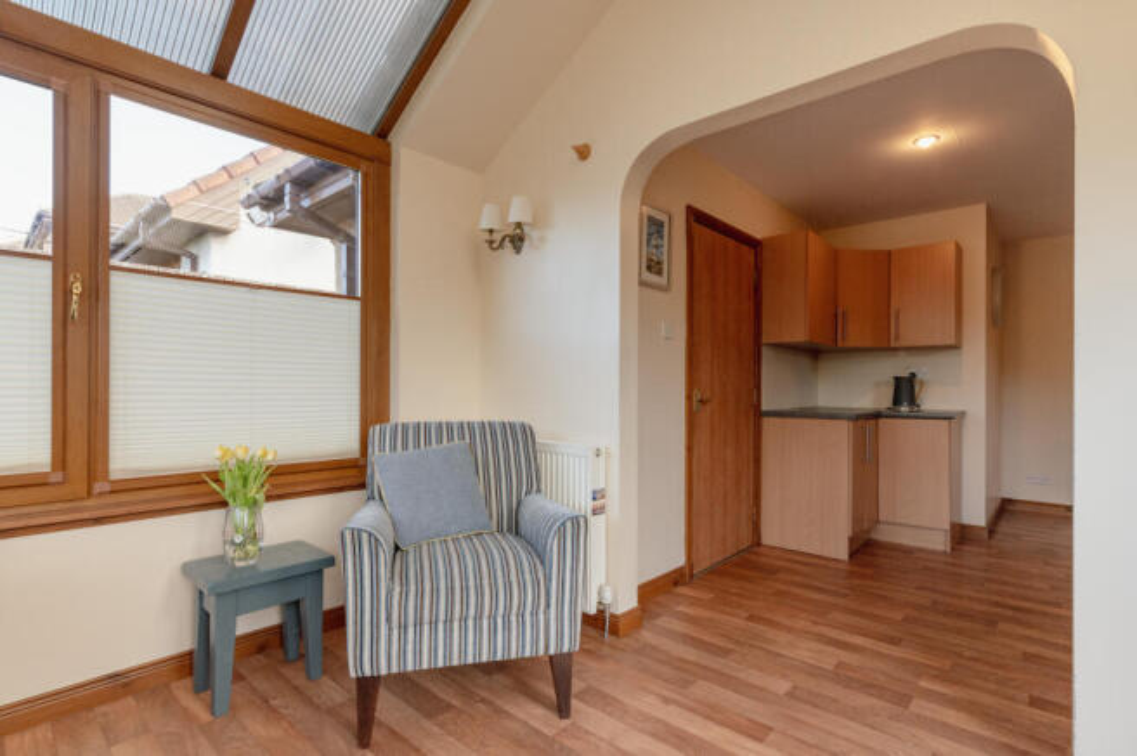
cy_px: 378
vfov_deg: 70.3
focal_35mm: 17
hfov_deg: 93.3
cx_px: 568
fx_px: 536
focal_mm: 17
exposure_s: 1/125
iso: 800
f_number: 8
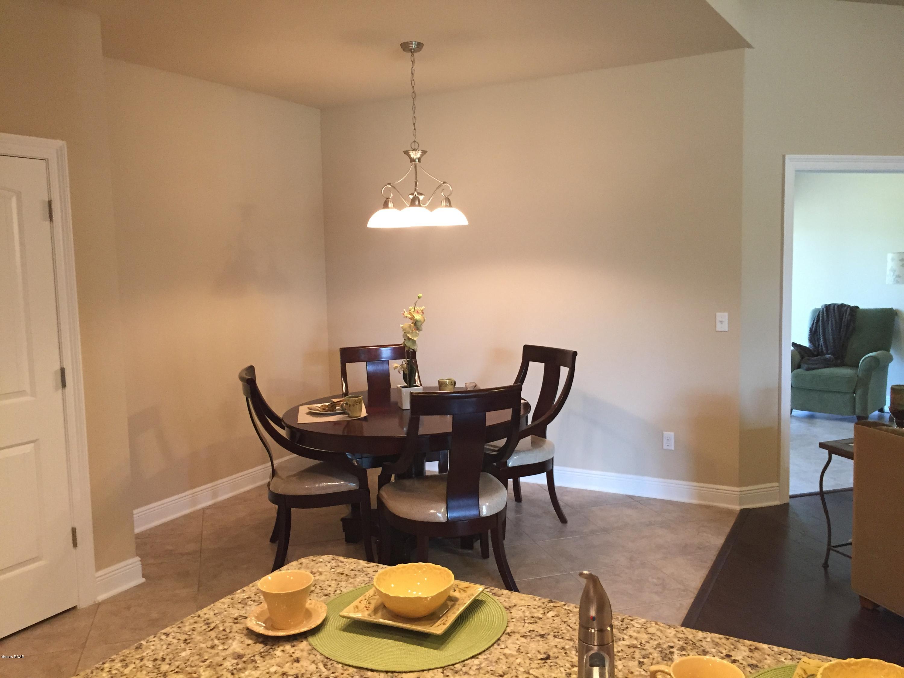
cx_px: 452
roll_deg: +0.5
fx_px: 757
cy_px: 339
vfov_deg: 48.2
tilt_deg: -4.7
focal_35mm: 29
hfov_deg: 61.7
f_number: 2.2
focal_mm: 4.15
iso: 160
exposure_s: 1/30
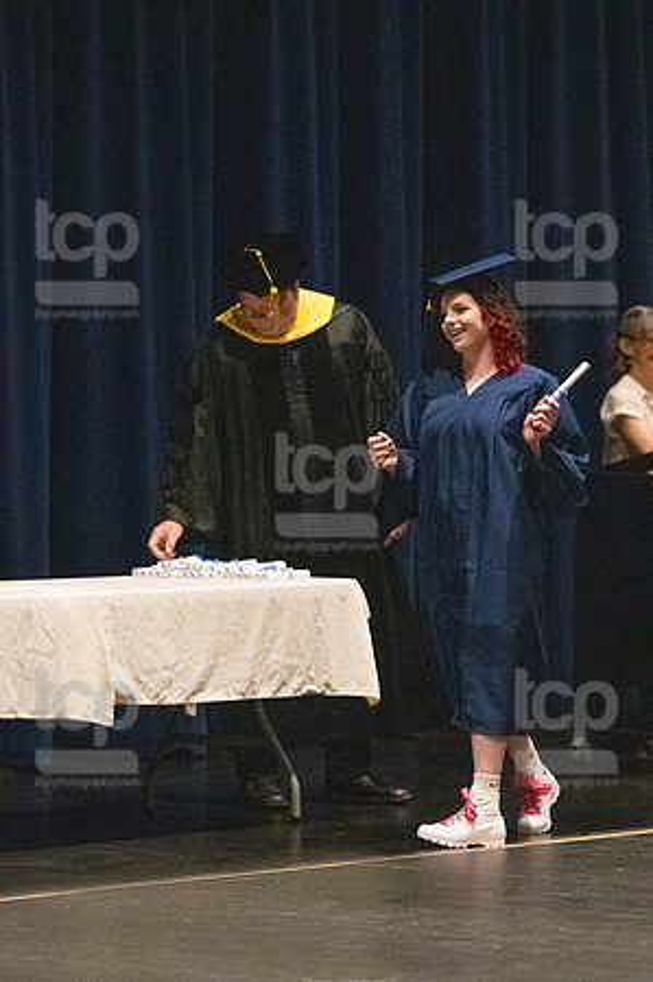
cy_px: 491
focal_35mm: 195
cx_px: 326
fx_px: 5318
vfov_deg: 10.6
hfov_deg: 7.0
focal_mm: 130
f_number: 3.2
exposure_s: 1/400
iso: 10000
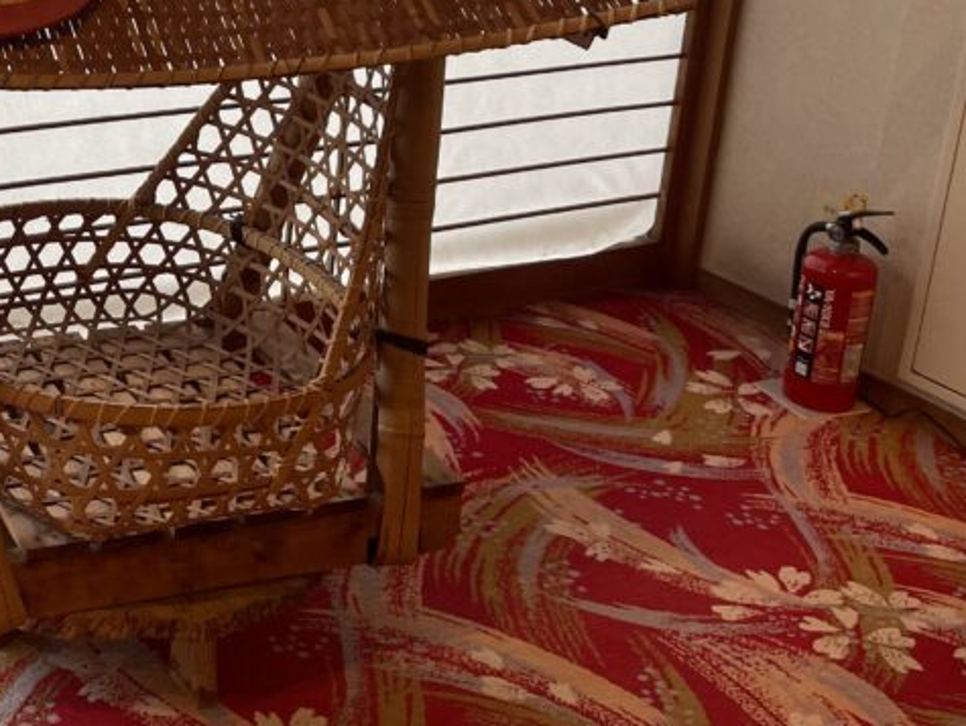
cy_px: 75
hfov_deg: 32.1
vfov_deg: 25.3
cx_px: 39
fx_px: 1564
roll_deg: -1.0
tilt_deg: -17.0
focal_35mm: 56
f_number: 1.6
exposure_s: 1/100
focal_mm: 5.1
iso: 100
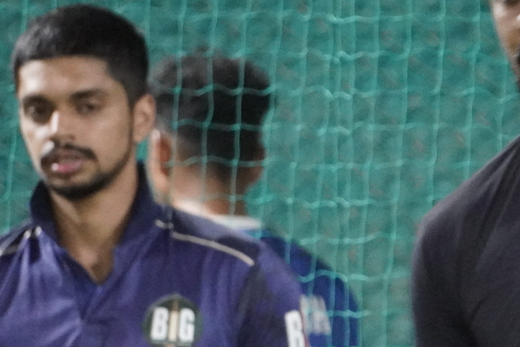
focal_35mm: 762
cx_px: 519
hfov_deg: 2.7
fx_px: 11005
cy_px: 255
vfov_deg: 1.8
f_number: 5.6
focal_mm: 153
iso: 6400
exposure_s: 1/60
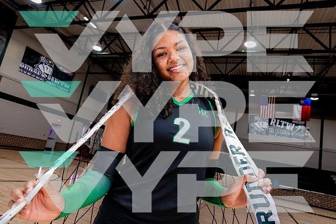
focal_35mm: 25
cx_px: 168
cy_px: 110
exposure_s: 1/80
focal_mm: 24
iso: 2500
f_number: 7.1
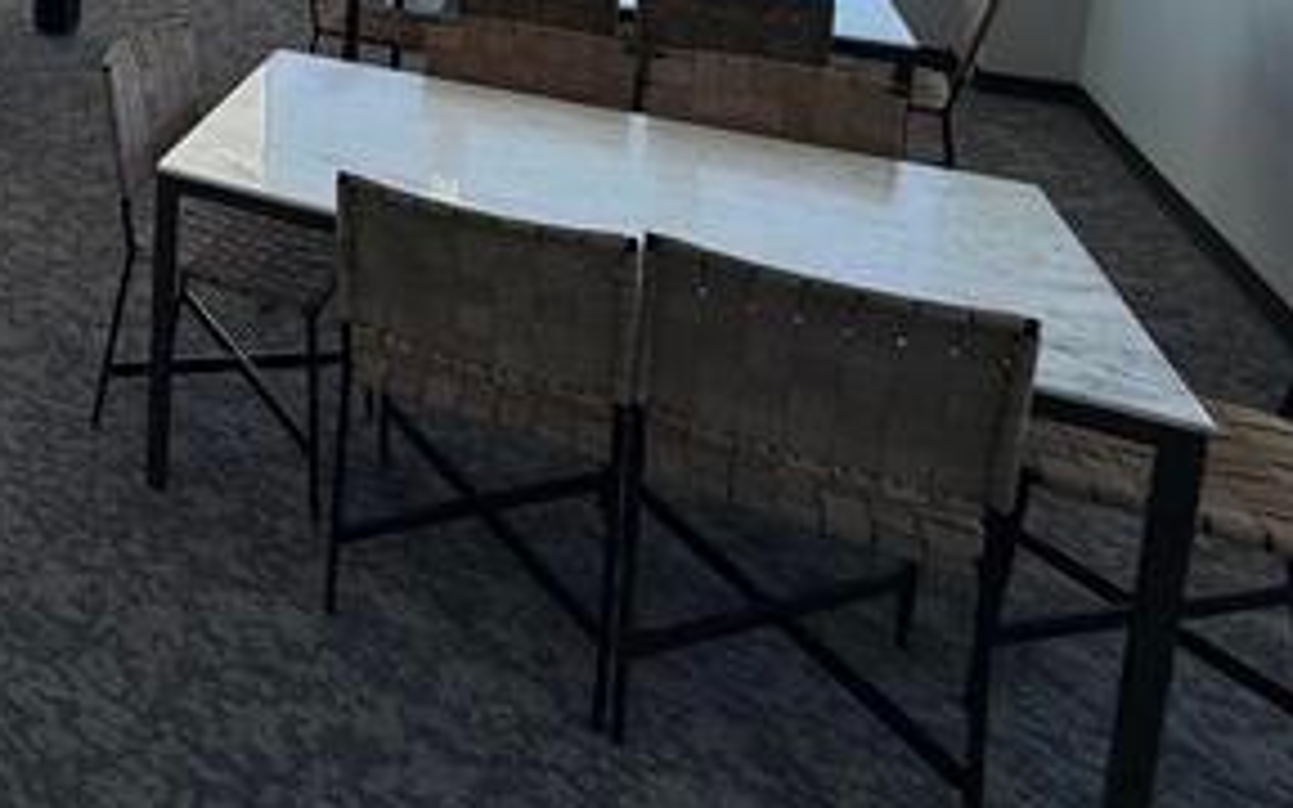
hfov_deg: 45.3
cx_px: -99
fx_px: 1163
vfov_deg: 31.6
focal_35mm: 33
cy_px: -180
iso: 50
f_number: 2.2
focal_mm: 2.22
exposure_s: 1/445
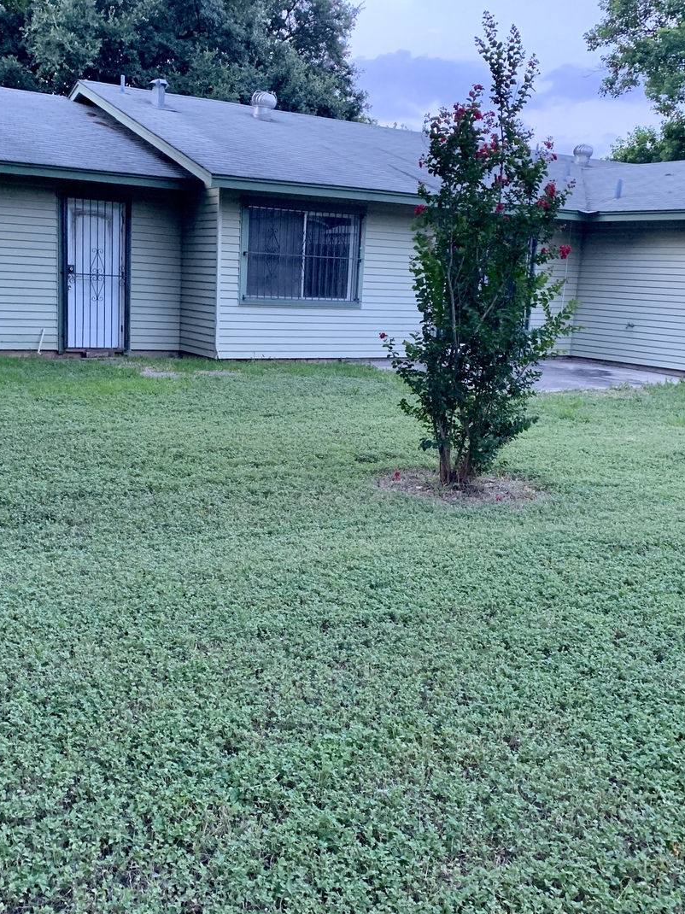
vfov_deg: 52.6
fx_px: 924
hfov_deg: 40.7
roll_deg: -3.8
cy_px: 460
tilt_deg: -11.1
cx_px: 319
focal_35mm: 35
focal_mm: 4.25
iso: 400
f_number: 1.8
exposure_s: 1/40
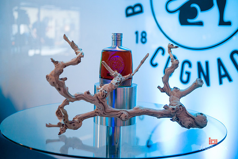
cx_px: 119
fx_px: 352
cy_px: 79
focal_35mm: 53
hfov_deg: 37.3
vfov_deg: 25.3
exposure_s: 1/200
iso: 2500
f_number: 3.2
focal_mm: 52
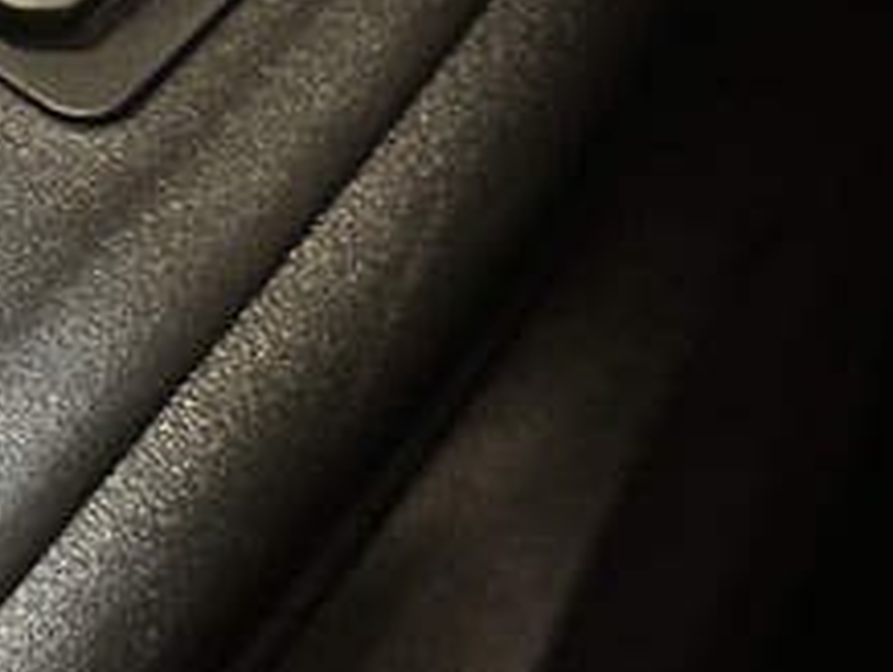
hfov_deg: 9.7
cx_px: -487
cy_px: 313
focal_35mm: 198
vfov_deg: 7.5
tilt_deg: -50.7
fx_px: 5113
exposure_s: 1/20
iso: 640
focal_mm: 6.86
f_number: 1.78
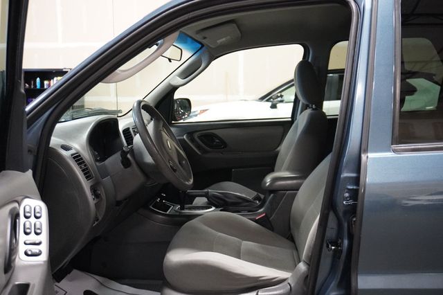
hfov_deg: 51.3
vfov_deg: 35.5
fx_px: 461
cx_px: 222
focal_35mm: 38
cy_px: 148
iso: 6400
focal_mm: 25
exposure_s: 1/80
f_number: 4.5
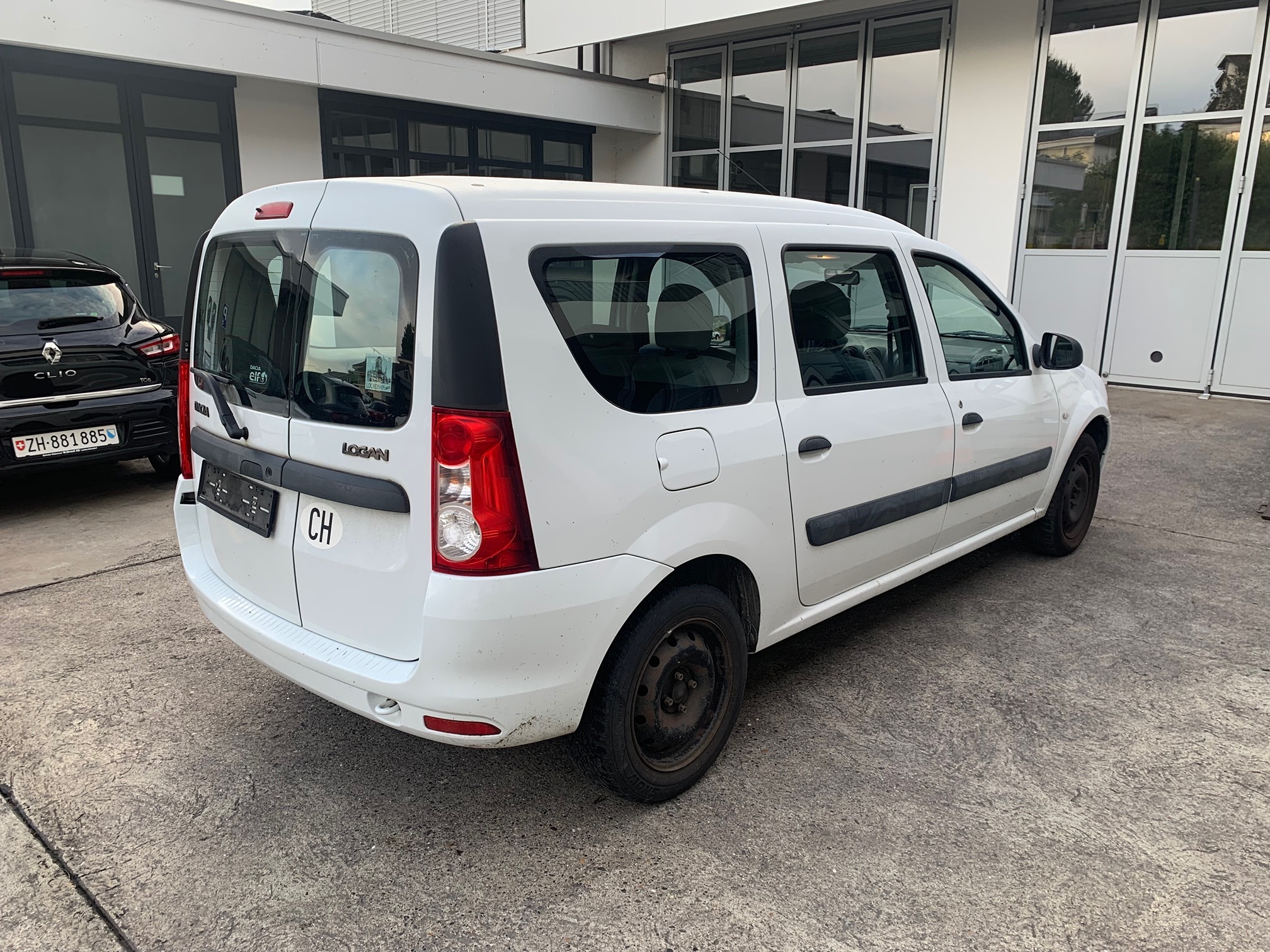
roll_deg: -1.9
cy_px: 476
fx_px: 954
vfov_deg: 53.1
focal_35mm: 26
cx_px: 635
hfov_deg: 67.3
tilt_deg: -15.3
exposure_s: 1/122
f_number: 1.8
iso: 25
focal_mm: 4.25
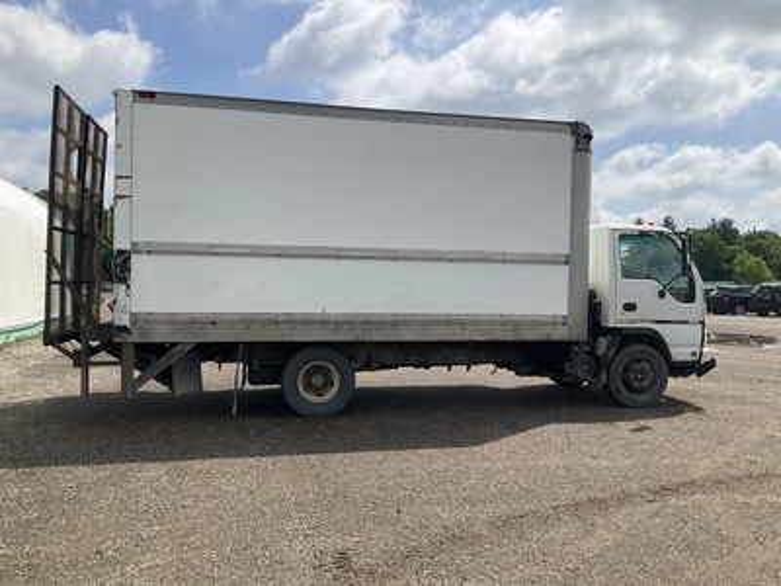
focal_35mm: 29
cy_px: 293
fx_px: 654
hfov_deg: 61.7
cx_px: 390
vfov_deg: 48.2
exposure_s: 1/2667
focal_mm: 3
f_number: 1.8
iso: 25
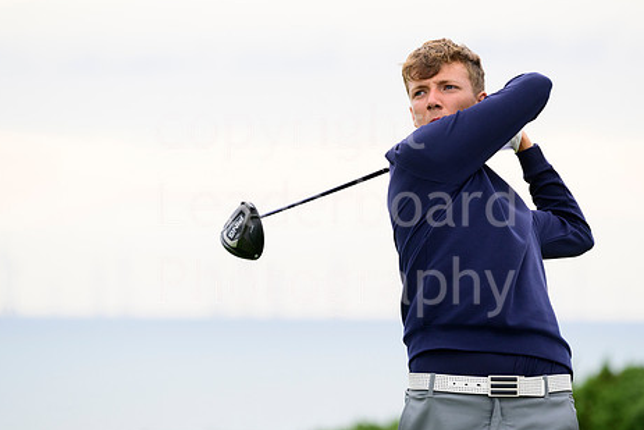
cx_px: 338
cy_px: 216
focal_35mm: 313
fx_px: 5601
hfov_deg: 6.6
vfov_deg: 4.4
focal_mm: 250
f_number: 5.6
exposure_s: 1/1000
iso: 1000
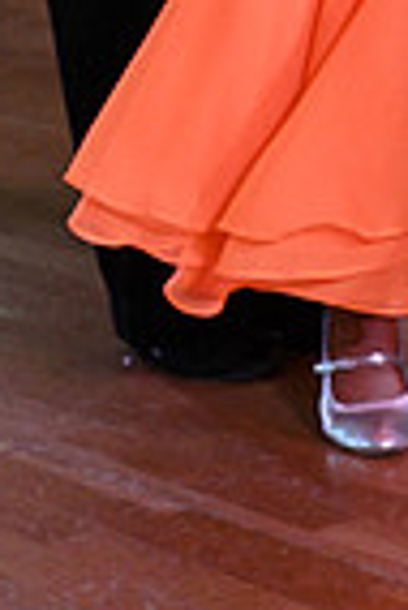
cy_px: -451
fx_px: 3798
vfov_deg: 8.8
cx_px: 260
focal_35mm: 224
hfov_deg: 6.1
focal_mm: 55
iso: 5000
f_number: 7.1
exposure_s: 1/320
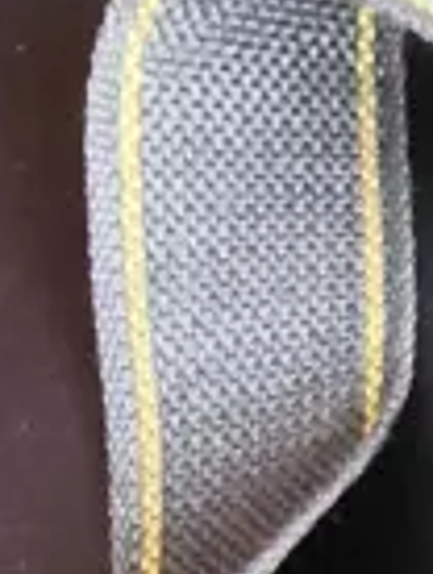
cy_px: 1140
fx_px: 3325
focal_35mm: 200
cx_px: 1582
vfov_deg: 9.3
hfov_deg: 6.4
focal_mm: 2.87
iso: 320
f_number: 2
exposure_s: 1/50
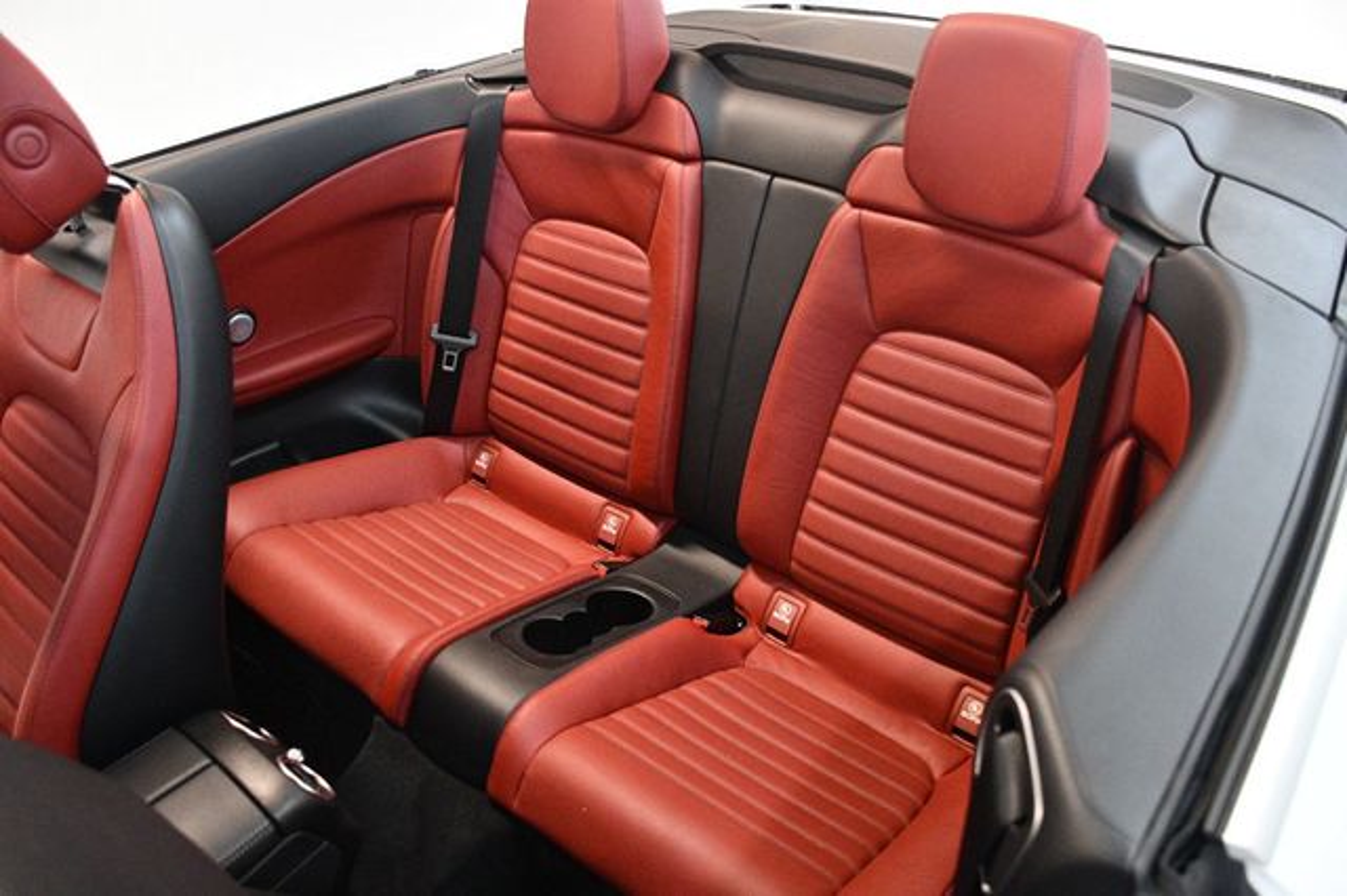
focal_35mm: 30
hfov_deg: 62.0
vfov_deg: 43.6
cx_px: 674
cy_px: 448
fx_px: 1122
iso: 3200
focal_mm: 20
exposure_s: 1/100
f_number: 3.5
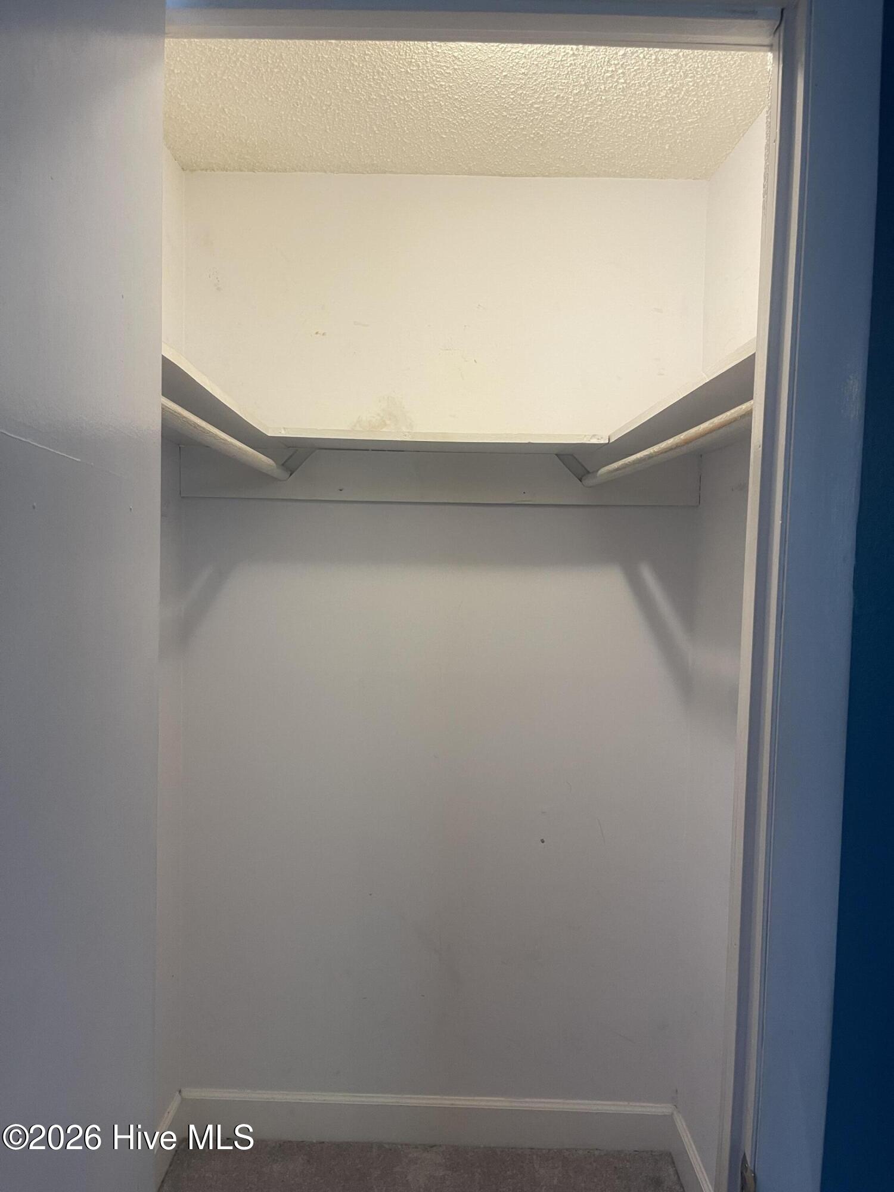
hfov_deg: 54.9
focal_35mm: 25
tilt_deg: -2.5
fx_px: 861
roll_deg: -1.2
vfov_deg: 69.4
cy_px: 596
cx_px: 447
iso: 125
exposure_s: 1/60
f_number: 1.6
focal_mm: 5.1
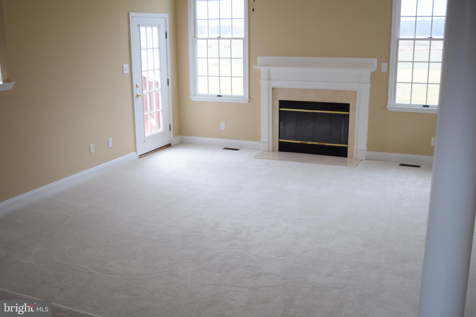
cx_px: 238
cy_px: 158
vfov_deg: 35.5
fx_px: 496
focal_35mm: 38
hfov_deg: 51.3
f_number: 4
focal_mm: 25
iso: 400
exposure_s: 1/60
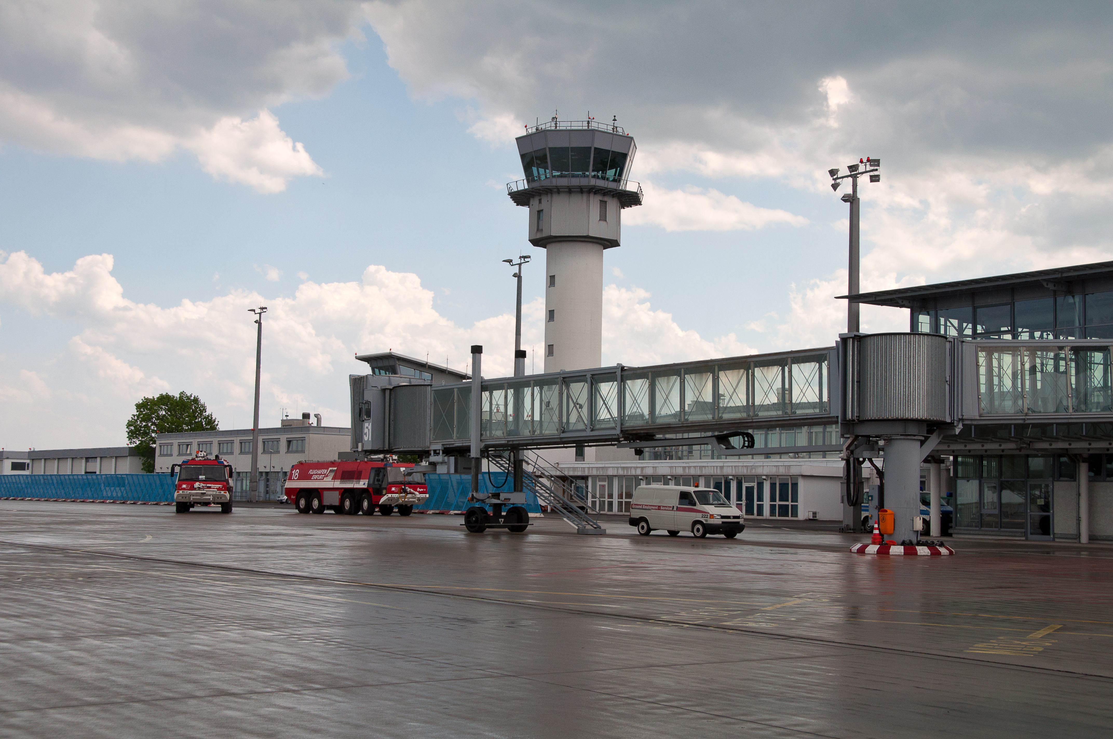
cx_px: 556
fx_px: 1482
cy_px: 370
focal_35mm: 48
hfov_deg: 41.2
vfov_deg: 28.0
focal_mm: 32
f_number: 9.5
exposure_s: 1/350
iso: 200
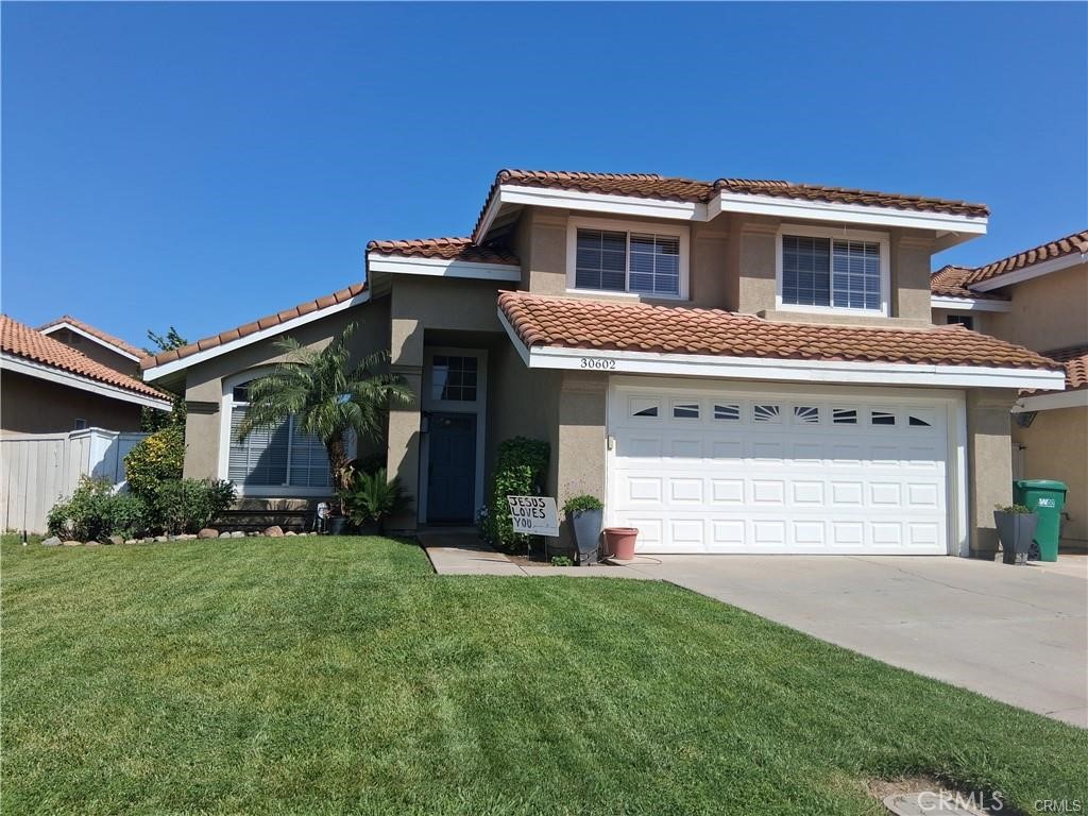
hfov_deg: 67.3
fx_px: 817
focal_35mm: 26
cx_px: 544
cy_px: 408
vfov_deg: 53.1
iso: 25
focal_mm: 3.98
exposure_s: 1/863
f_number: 1.8
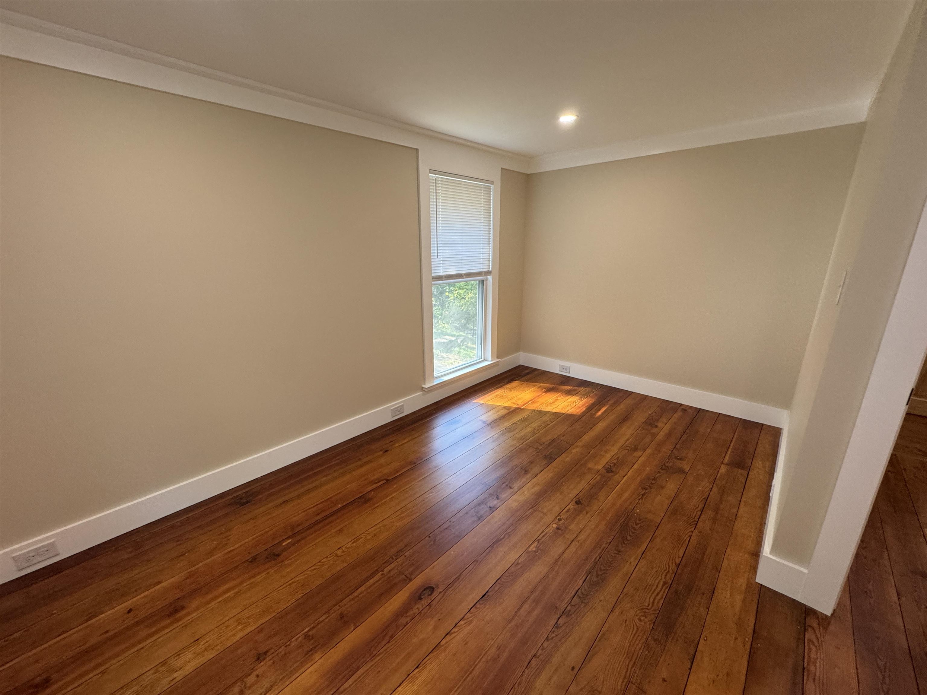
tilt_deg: -16.2
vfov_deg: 85.7
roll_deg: +0.8
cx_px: 464
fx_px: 375
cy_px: 348
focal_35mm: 14
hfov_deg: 102.1
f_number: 2.2
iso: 250
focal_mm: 2.22
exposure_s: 1/120
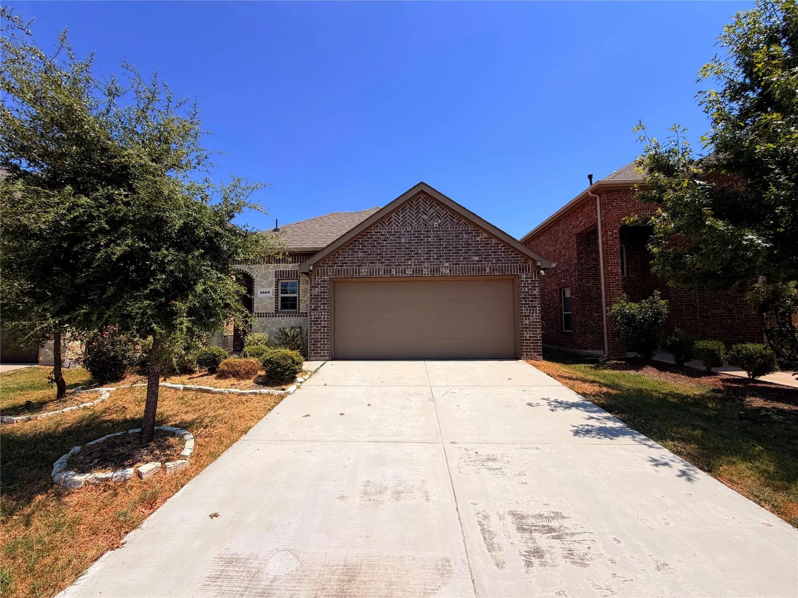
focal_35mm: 14
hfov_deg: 102.1
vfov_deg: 85.7
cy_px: 299
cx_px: 399
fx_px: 323
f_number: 2.2
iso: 20
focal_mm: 2.22
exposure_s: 1/1312
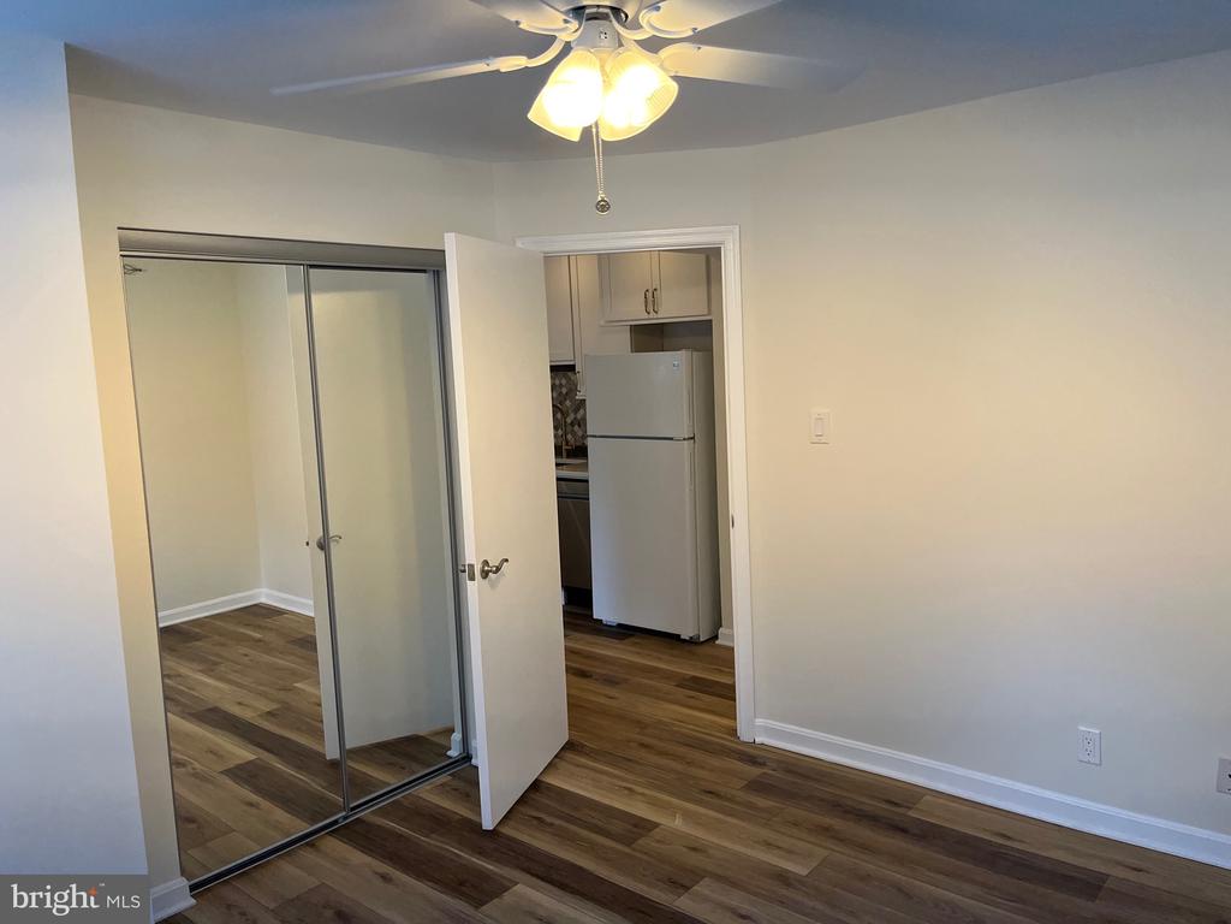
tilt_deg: -6.4
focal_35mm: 26
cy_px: 462
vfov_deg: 53.1
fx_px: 925
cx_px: 616
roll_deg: +3.0
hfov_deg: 67.3
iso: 125
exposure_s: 1/120
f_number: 1.6
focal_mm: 5.1
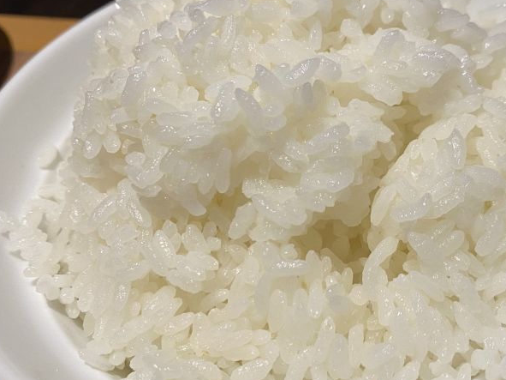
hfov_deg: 42.5
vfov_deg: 32.9
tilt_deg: -47.4
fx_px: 643
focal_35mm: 44
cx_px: 324
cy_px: 192
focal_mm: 4.25
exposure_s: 1/60
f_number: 1.8
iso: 80
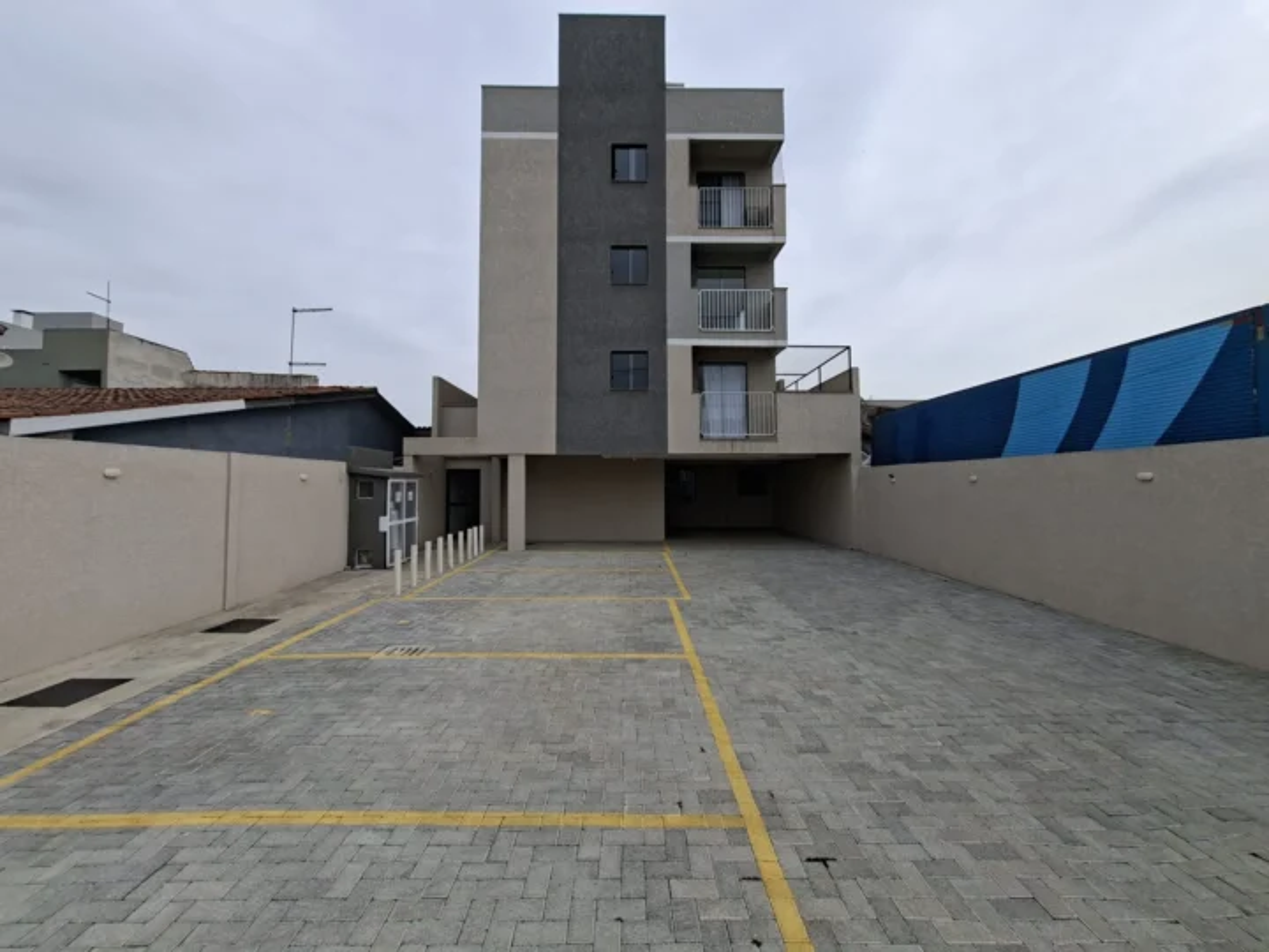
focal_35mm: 13
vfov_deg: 89.9
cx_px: 634
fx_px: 477
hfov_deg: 106.2
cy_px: 476
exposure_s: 1/1107
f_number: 2.2
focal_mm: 1.74
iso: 40
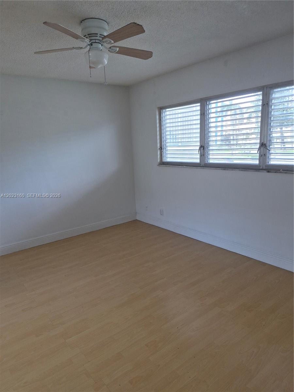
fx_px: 260
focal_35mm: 23
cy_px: 196
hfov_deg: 58.9
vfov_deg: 73.9
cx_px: 147
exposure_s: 1/180
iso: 200
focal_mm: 5.4
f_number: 1.8
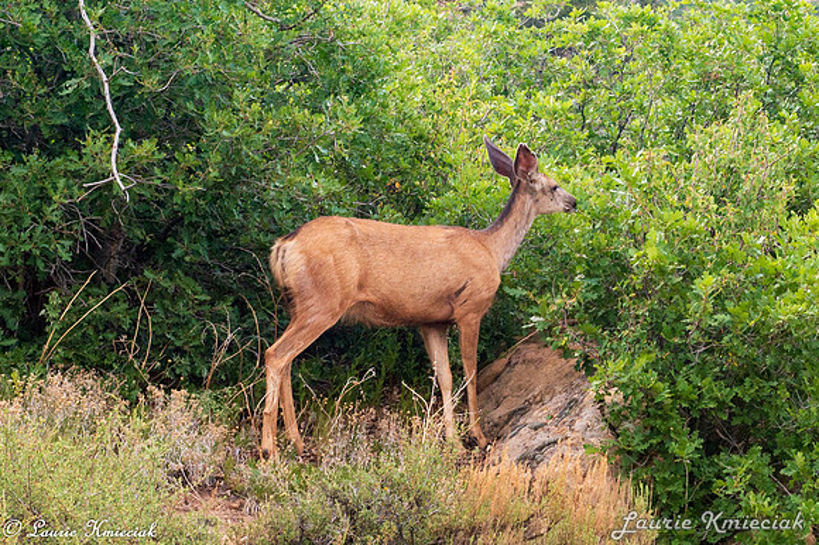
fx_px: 2979
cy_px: 219
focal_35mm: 131
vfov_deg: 10.5
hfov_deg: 15.6
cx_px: 542
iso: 560
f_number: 14
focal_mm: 62
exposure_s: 1/250
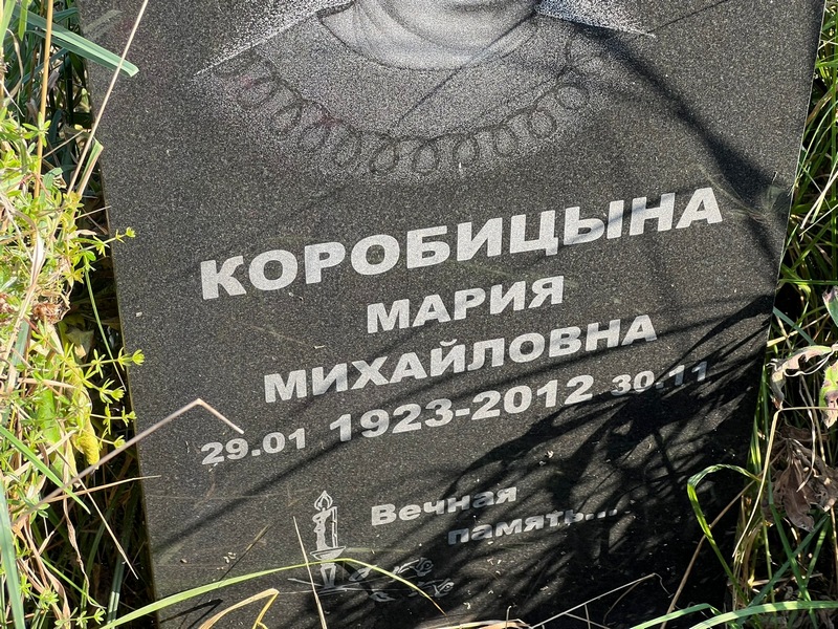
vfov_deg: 19.1
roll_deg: +0.4
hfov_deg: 25.3
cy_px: 314
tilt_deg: -43.7
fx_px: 1864
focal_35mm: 77
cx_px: 419
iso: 32
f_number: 2.8
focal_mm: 9
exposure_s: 1/99
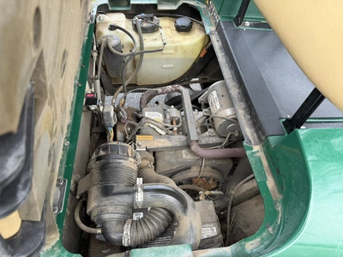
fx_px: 238
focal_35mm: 24
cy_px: 128
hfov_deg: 71.6
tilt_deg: -49.7
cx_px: 172
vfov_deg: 56.8
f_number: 1.78
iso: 100
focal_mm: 6.76
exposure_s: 1/121
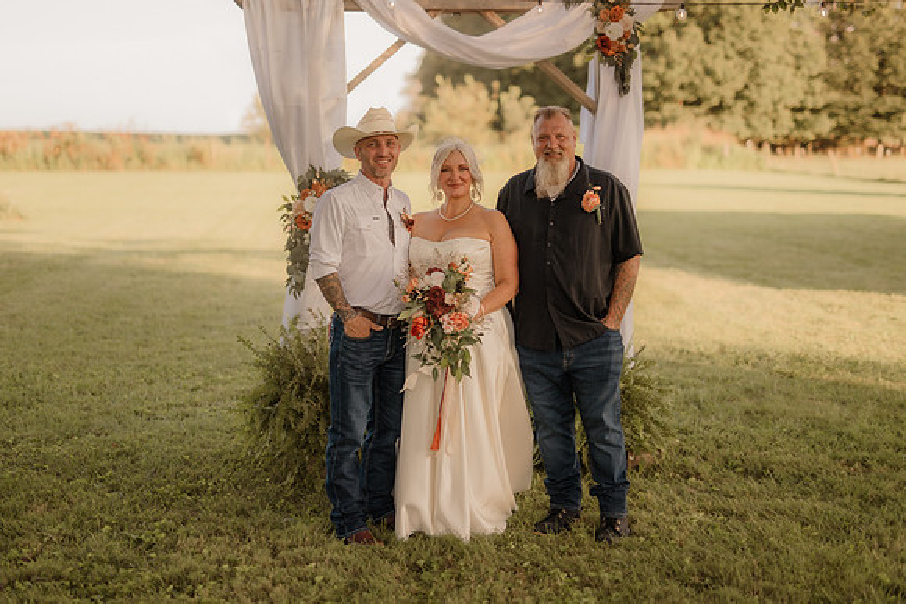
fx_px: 1322
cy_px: 302
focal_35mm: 53
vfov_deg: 25.8
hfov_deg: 37.8
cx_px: 453
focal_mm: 50
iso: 200
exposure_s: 1/800
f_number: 2.8
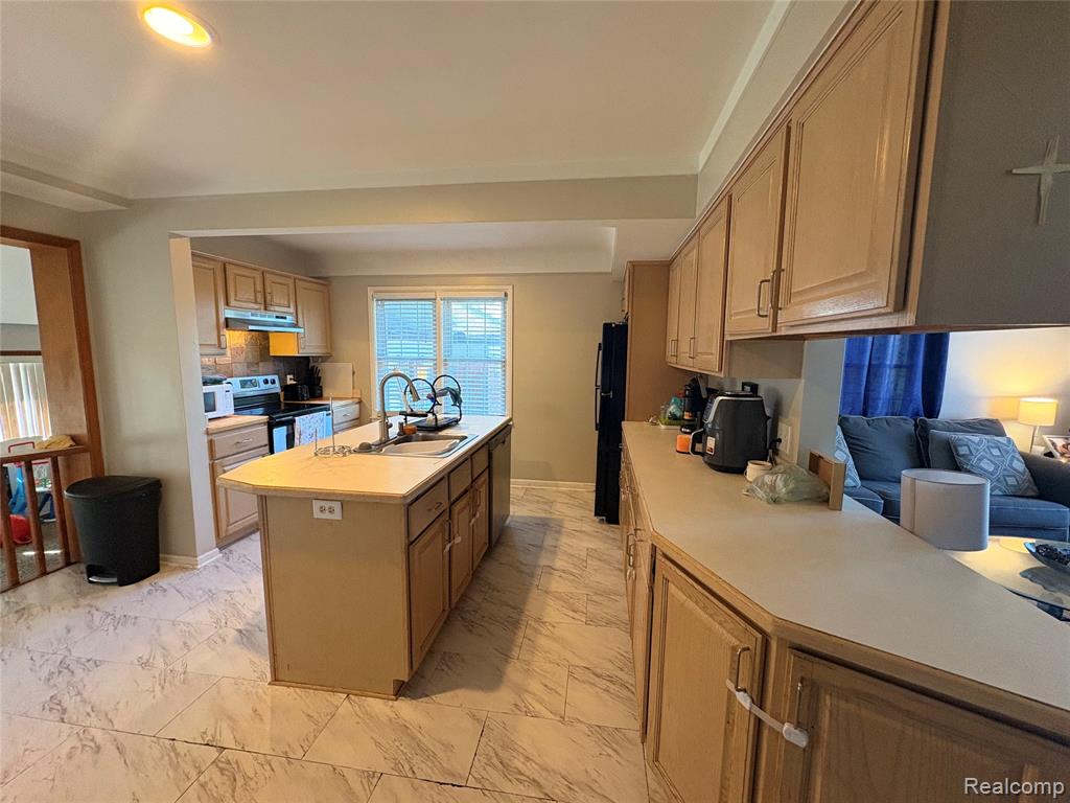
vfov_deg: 85.7
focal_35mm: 14
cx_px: 535
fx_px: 433
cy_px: 402
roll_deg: -0.3
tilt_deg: -7.1
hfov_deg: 102.1
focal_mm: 2.22
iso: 250
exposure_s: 1/60
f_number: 2.2
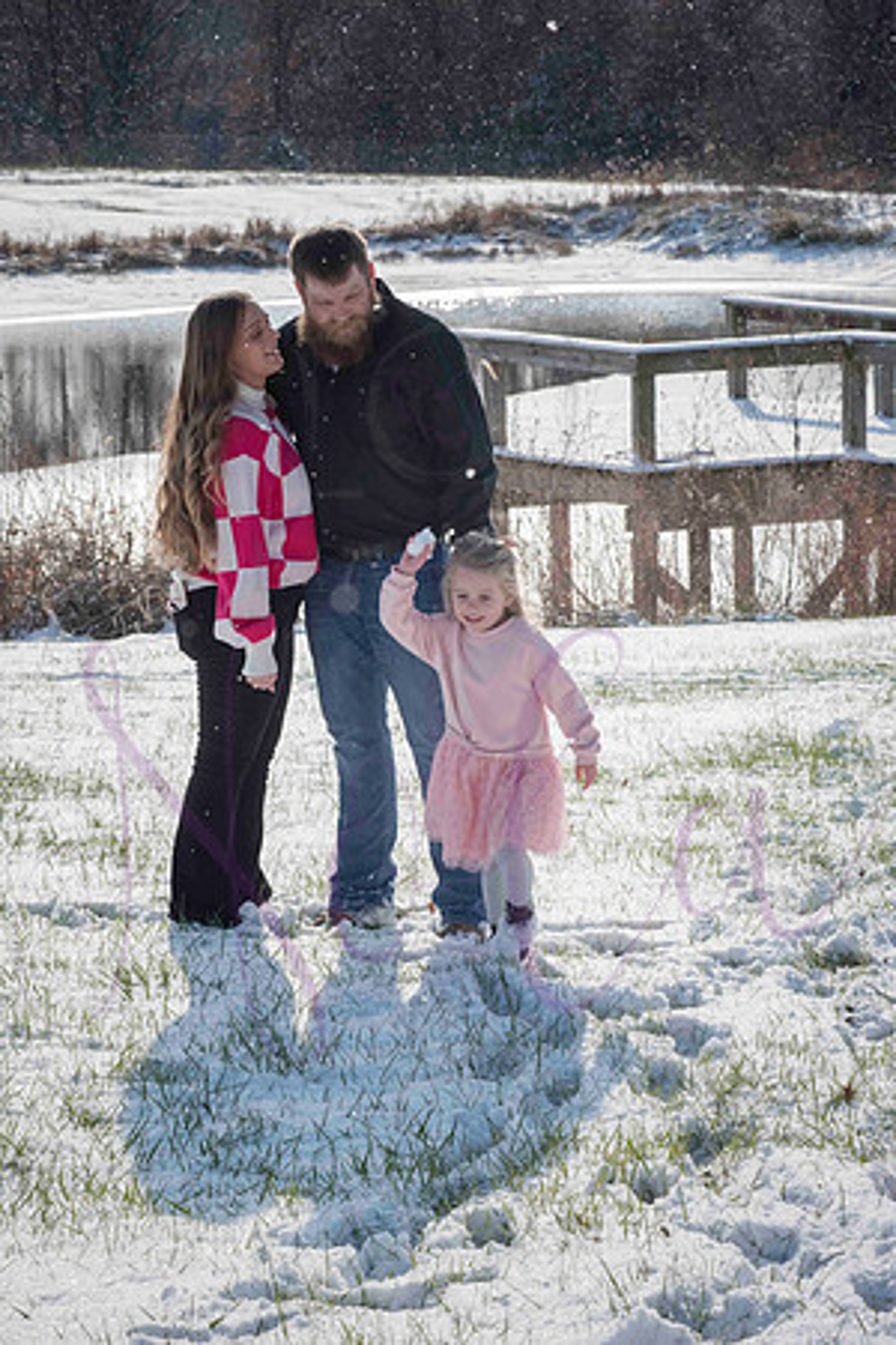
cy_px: 672
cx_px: 448
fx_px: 3920
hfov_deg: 13.0
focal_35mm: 105
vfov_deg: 19.5
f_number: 14
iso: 640
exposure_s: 1/1000
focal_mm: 105
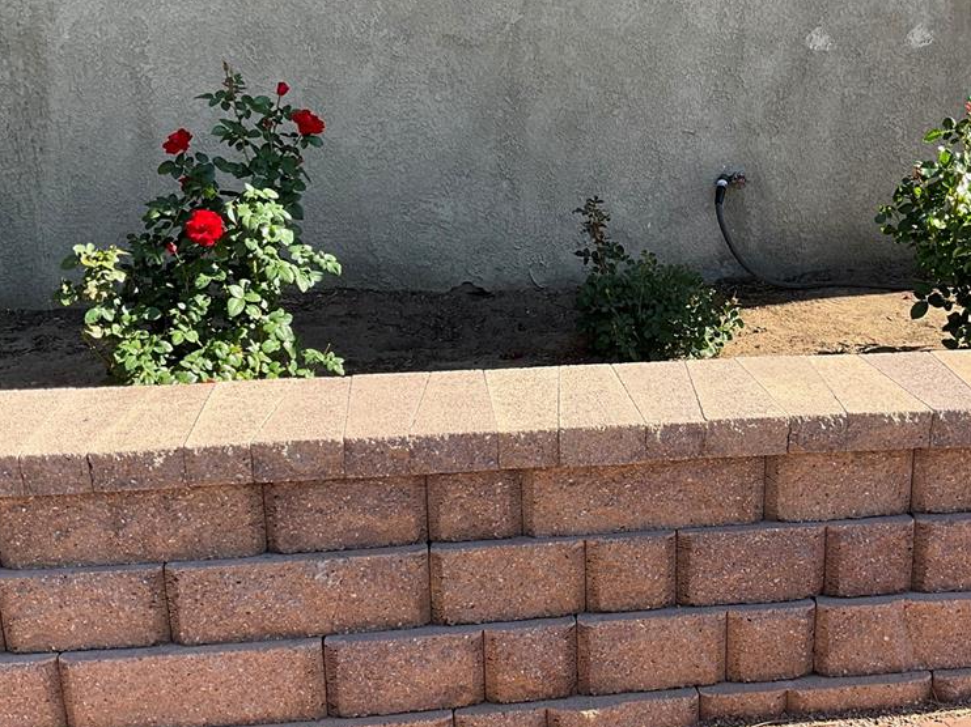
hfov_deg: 46.5
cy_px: 305
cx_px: 598
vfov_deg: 35.9
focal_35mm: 40
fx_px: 1122
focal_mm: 3
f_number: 1.8
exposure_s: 1/409
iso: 25
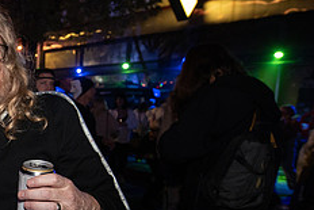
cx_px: -38
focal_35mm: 39
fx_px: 340
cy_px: 146
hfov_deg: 39.6
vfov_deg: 33.8
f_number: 3.5
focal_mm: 14
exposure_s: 1/60
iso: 2000
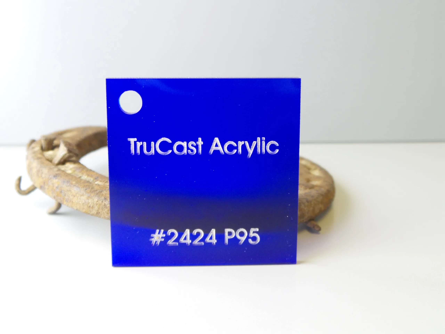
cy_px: 167
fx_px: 656
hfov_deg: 37.5
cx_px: 222
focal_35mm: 51
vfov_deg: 28.6
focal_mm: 9.2
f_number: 3.4
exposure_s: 1/20
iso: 160
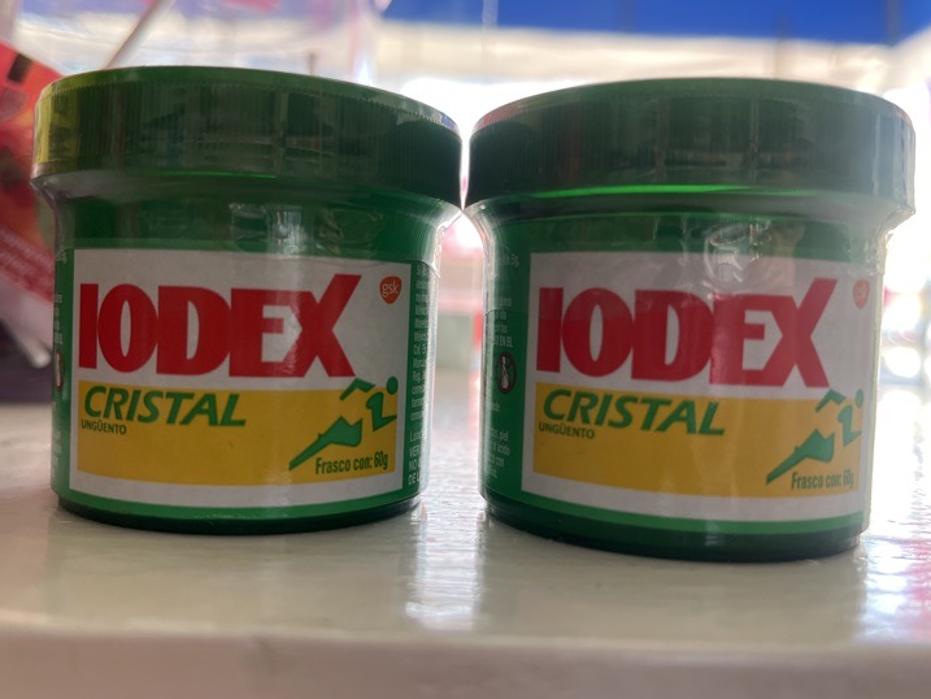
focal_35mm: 29
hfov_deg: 61.6
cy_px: 337
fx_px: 780
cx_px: 439
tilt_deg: -3.3
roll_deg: -2.4
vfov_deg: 48.2
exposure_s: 1/113
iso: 125
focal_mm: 5.1
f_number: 1.6
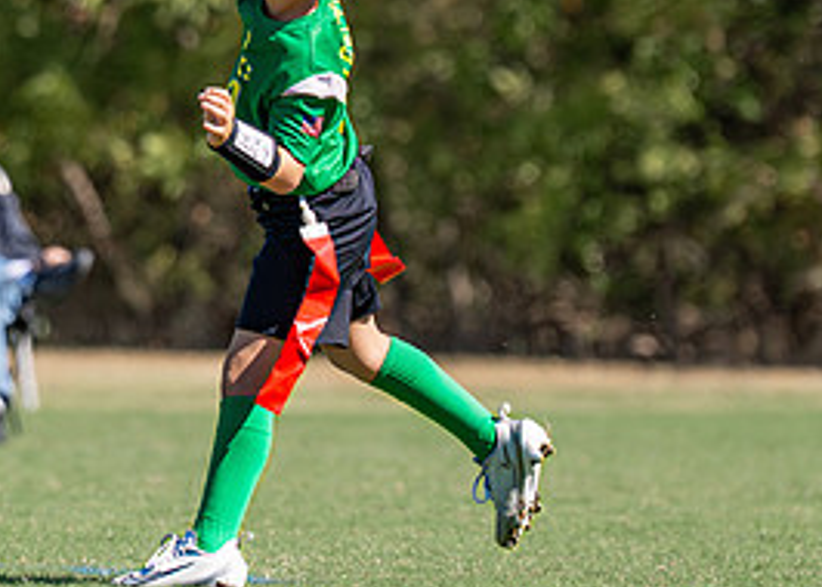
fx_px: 11579
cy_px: 116
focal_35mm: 496
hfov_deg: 4.1
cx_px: 248
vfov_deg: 2.9
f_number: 2.8
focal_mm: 158
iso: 200
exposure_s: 1/3200
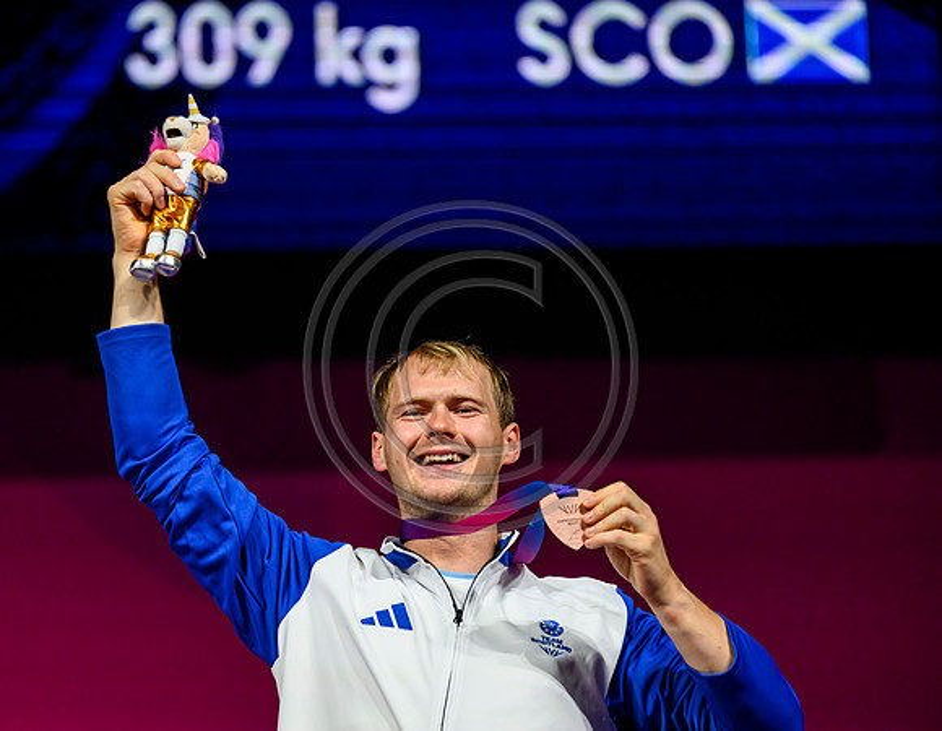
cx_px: 394
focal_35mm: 221
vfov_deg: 6.9
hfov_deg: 8.8
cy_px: 366
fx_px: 6086
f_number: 3.2
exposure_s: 1/1250
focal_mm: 200
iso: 2500
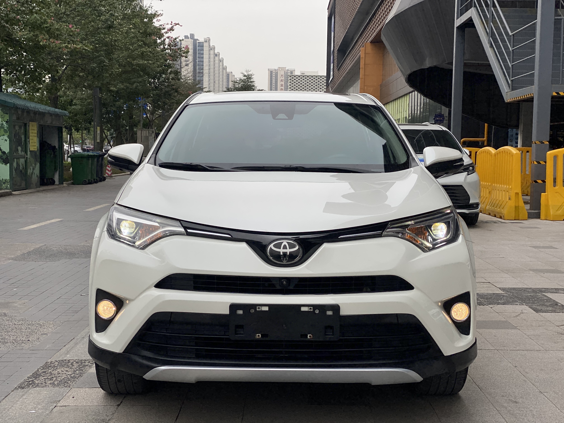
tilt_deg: -5.6
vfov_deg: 28.0
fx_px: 847
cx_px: 282
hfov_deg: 36.8
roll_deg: -2.2
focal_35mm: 52
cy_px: 212
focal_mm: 6
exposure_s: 1/773
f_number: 2
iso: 20
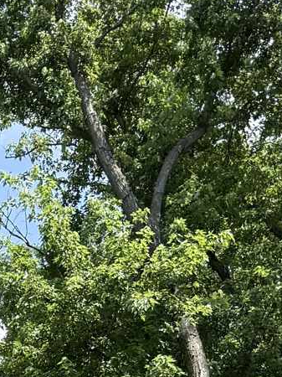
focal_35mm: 123
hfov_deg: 11.7
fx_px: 1337
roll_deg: -0.8
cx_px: -83
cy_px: 916
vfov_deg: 12.5
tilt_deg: -1.7
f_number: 1.78
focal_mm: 6.76
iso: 100
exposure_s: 1/1618
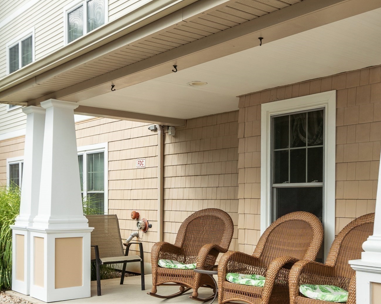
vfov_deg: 32.6
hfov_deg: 39.6
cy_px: 190
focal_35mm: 46
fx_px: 519
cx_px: 268
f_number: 8
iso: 100
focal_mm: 21
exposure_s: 1/80
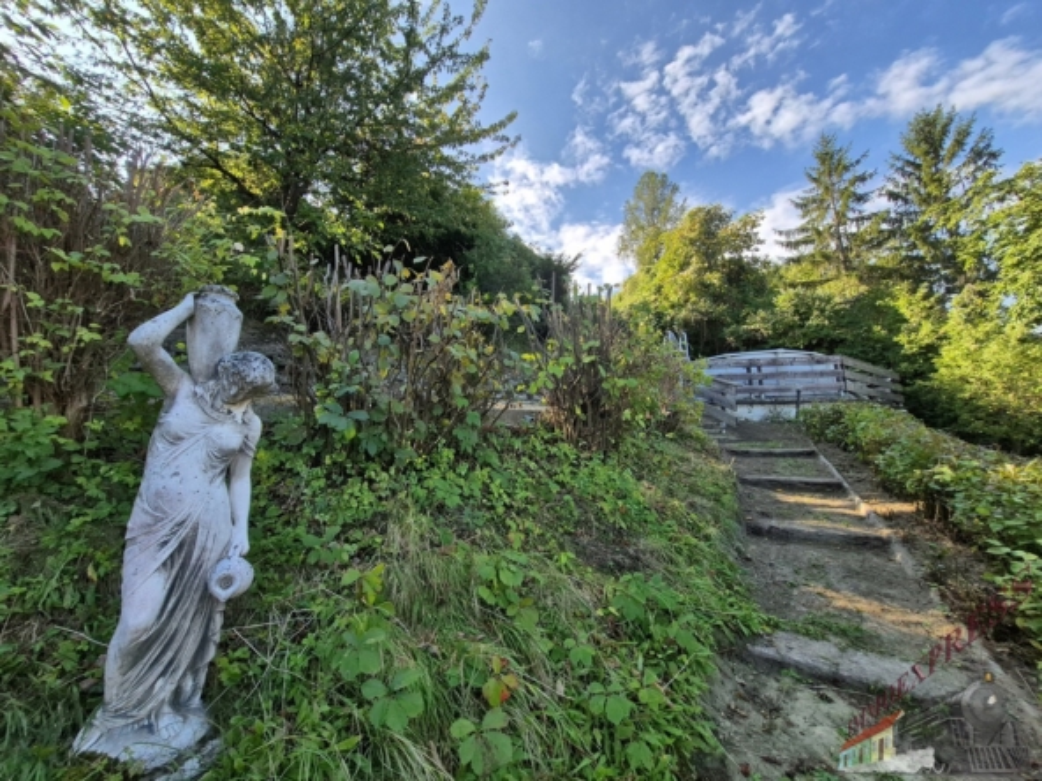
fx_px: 391
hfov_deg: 106.2
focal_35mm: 13
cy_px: 390
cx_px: 521
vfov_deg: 89.9
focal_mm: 1.74
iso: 50
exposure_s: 1/760
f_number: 2.2
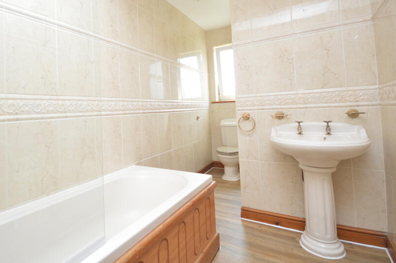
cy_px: 100
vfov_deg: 63.7
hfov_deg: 85.1
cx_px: 147
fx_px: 209
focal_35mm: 19
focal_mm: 10
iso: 400
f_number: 4
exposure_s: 1/60
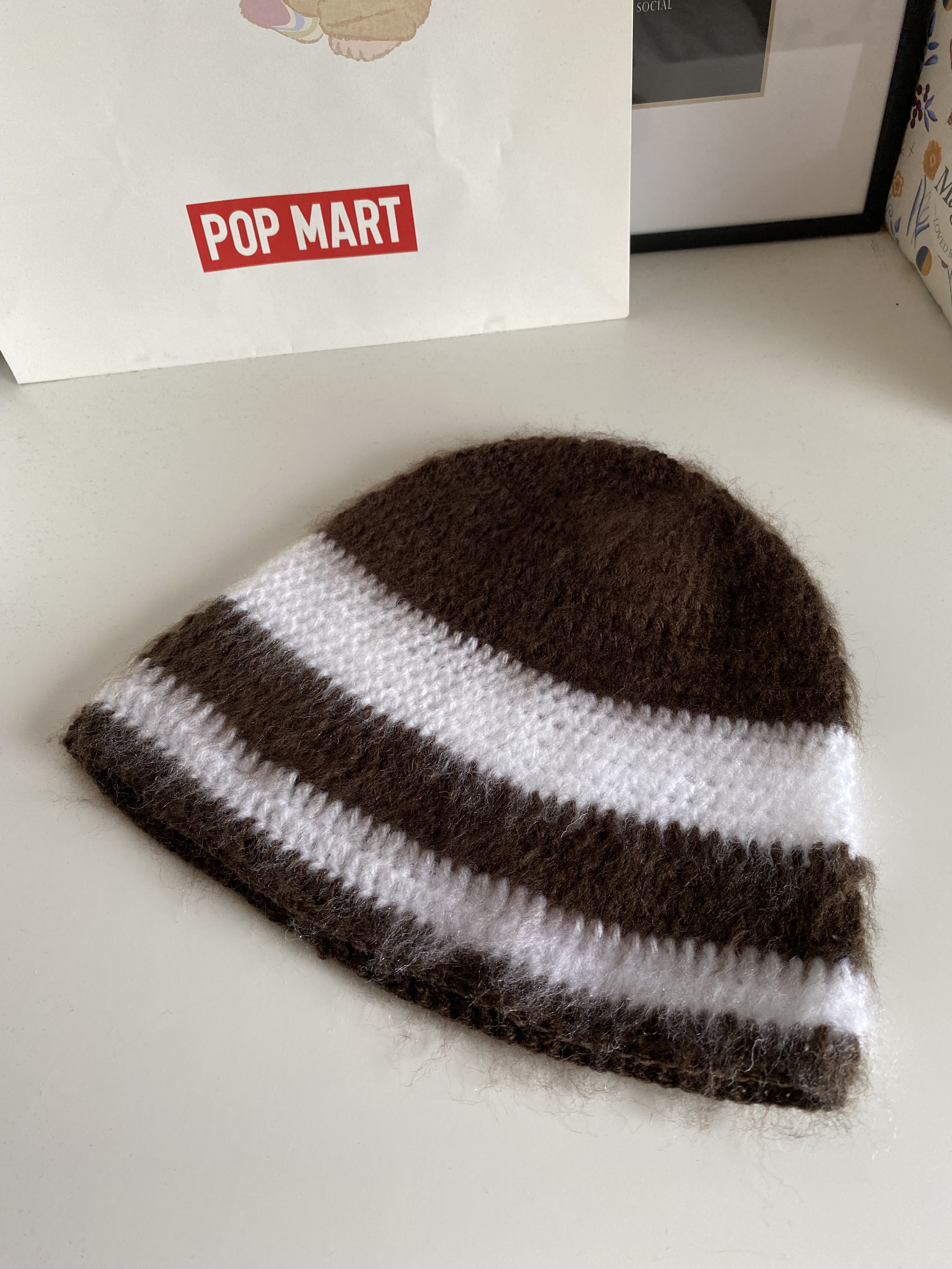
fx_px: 953
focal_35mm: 26
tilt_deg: -57.2
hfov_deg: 53.1
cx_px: 476
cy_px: 634
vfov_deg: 67.3
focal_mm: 4.25
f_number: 1.8
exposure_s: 1/110
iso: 125
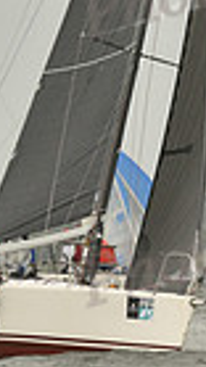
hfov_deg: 0.9
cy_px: -129
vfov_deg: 1.6
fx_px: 13172
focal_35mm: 1354
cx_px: -54
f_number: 7.1
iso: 400
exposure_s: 1/1000
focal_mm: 310
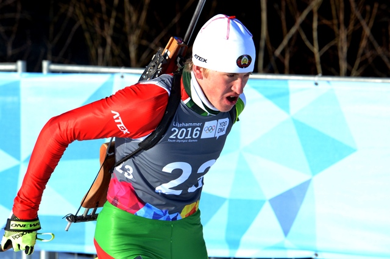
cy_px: 130
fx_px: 3246
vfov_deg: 4.6
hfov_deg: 6.9
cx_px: 195
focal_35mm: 300
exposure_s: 1/3200
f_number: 7.1
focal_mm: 200
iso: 1000
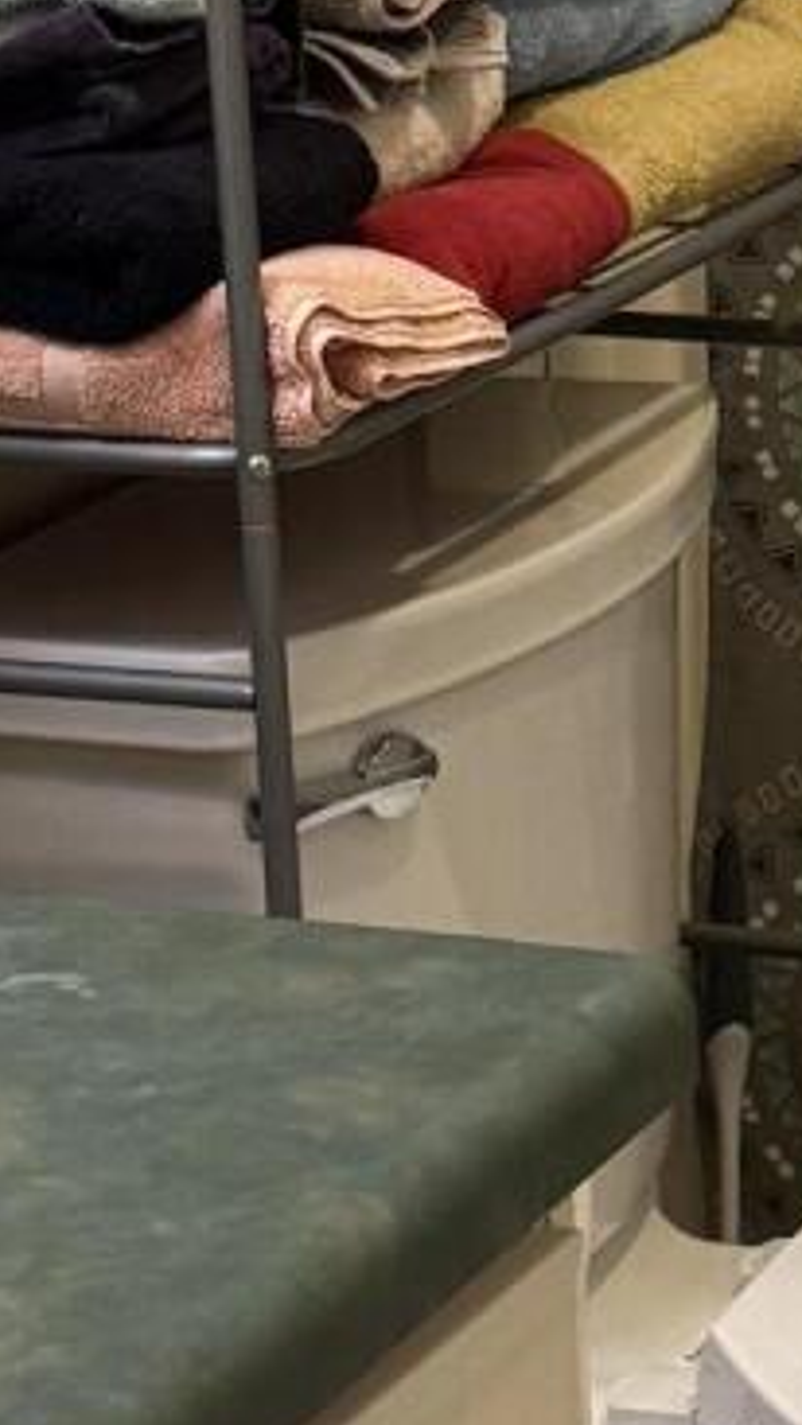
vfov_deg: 15.0
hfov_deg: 8.3
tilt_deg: -14.8
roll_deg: +2.4
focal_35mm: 143
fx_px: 5404
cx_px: 1160
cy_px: 444
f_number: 1.78
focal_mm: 6.76
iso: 500
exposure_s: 1/60
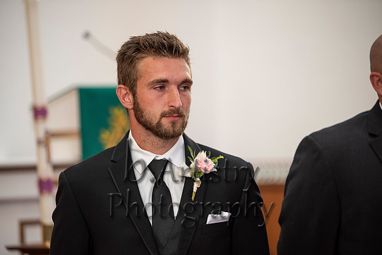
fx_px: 1804
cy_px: 128
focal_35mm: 170
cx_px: 191
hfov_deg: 12.1
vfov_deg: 8.1
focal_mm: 170
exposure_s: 1/125
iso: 640
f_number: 2.8
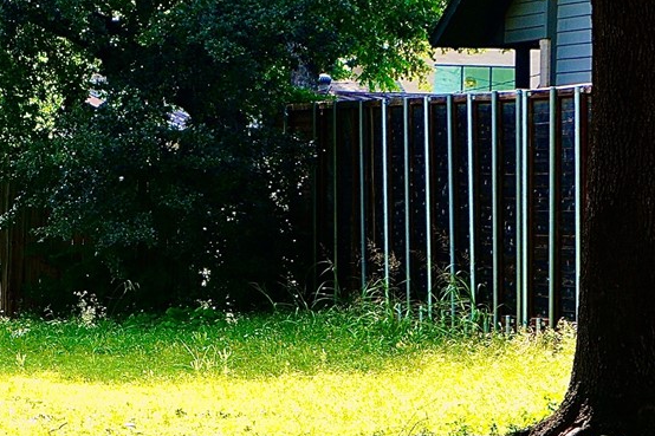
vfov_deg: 6.7
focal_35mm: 206
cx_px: 85
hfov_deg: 10.0
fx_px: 3746
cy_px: 208
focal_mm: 35
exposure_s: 1/125
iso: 100
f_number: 5
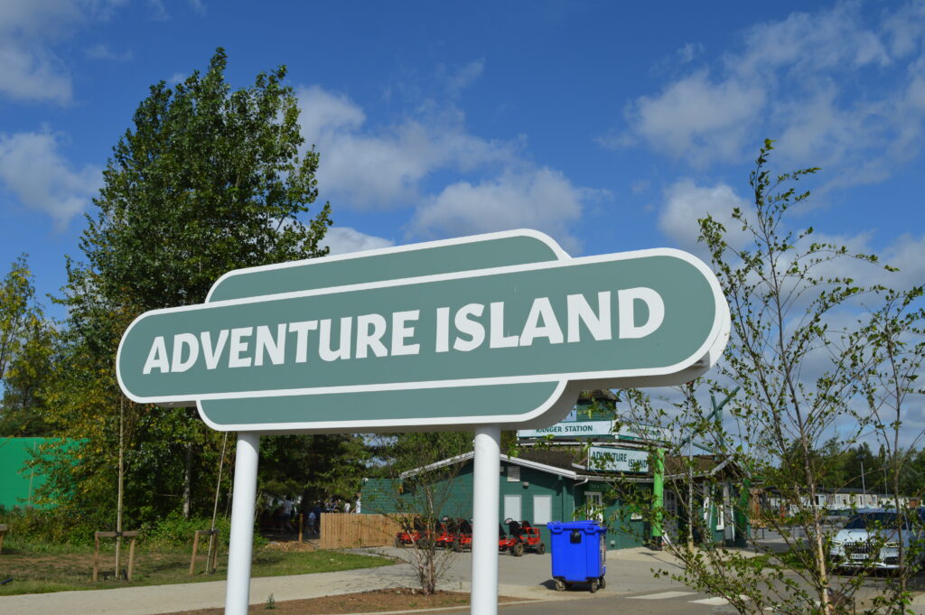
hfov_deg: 57.3
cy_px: 308
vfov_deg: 39.9
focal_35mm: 33
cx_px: 462
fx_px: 847
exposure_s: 1/400
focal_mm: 22
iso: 100
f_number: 10
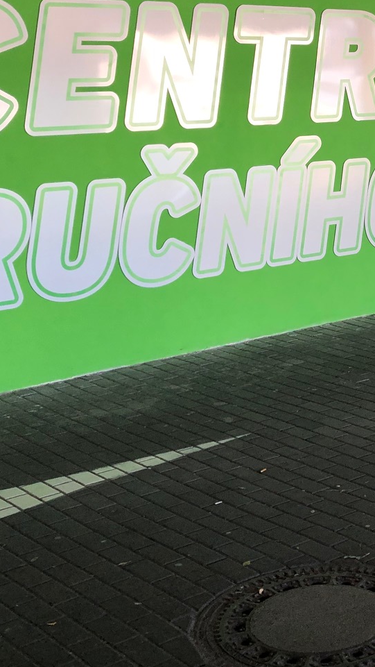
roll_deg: +1.5
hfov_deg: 17.7
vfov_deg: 32.1
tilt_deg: -2.8
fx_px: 1131
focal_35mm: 64
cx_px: 476
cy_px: 156
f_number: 1.8
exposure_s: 1/50
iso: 25
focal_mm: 4
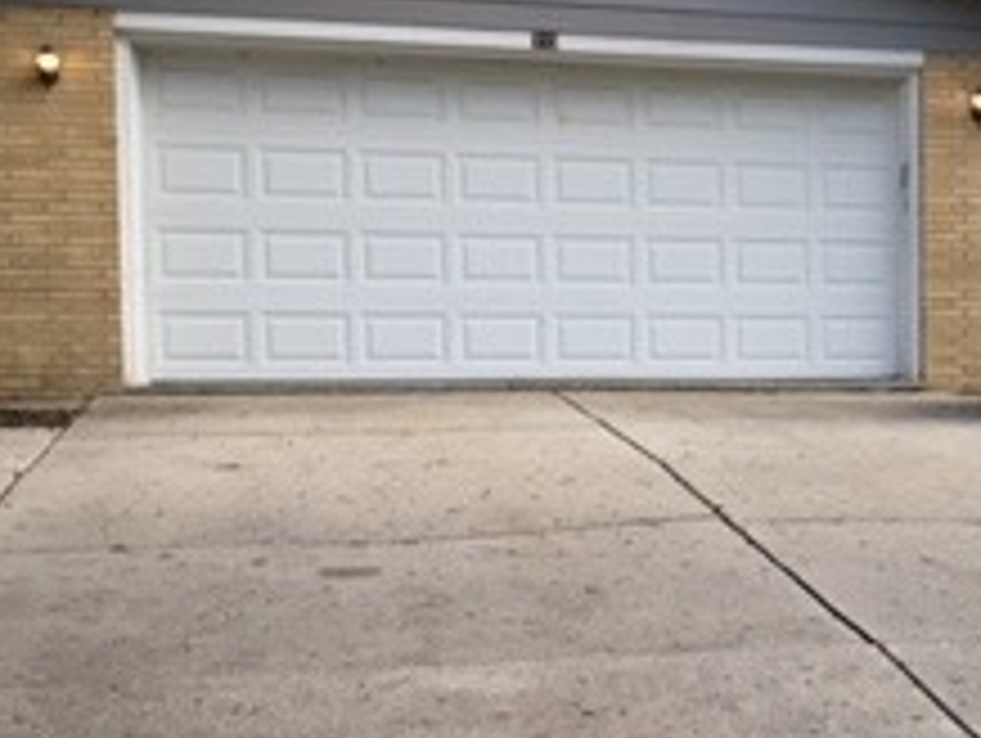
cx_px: 1323
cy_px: 441
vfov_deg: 17.4
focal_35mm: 85
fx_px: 2412
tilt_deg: -3.0
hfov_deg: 20.7
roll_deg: -1.0
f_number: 2.2
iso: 32
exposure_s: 1/120
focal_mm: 4.15
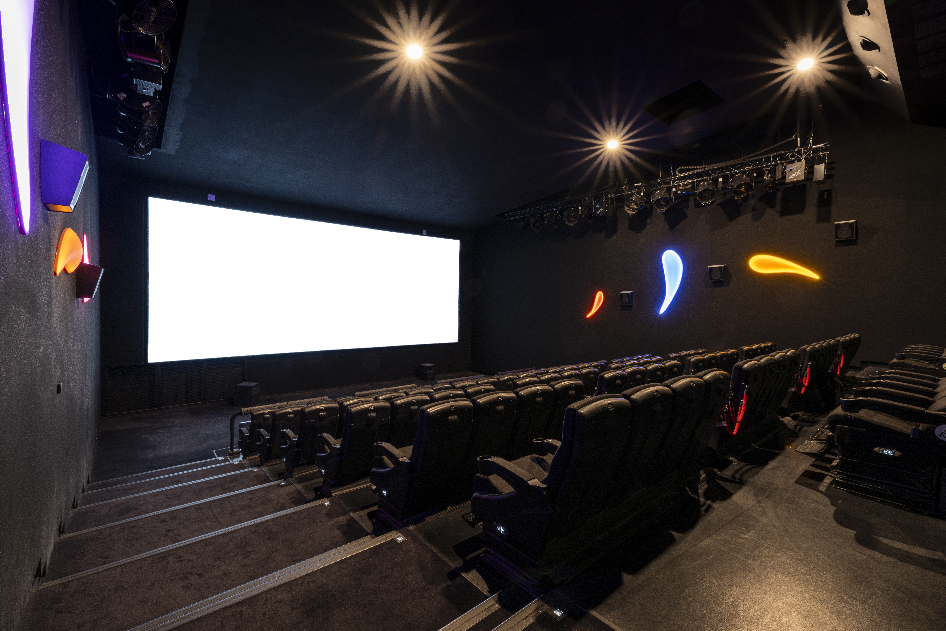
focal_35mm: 16
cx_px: 473
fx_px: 420
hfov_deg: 96.7
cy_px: 316
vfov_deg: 73.7
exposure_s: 15
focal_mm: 16
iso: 100
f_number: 14
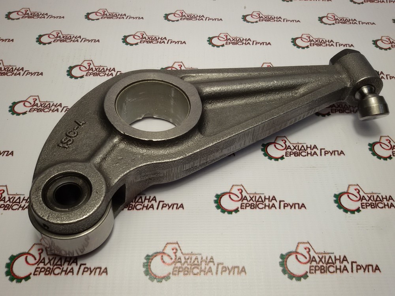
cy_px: 148
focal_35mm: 31
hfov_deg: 58.4
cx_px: 198
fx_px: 354
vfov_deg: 45.4
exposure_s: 1/100
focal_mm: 2.93
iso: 40
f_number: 2.4
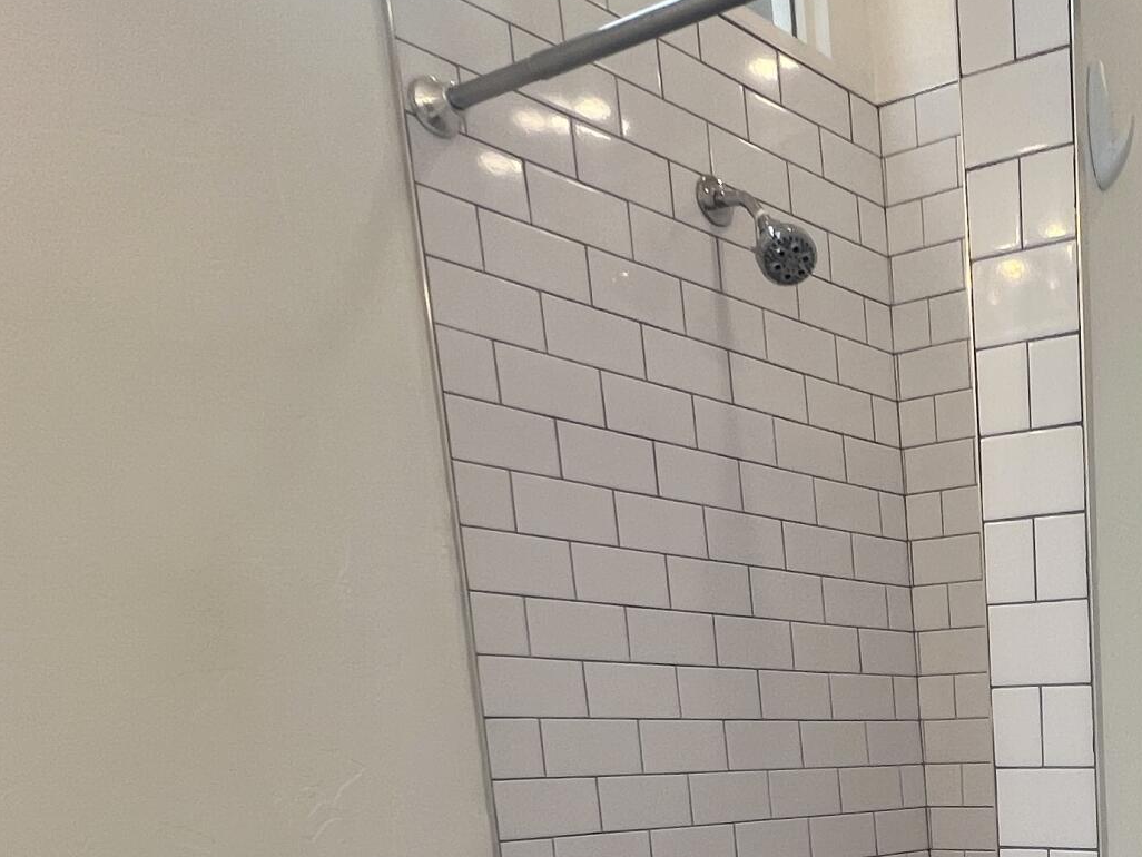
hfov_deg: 40.2
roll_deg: +2.6
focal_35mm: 38
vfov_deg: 32.3
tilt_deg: -9.0
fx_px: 1254
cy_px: 987
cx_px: 1239
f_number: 1.8
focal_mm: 1.57
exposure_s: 1/120
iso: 40
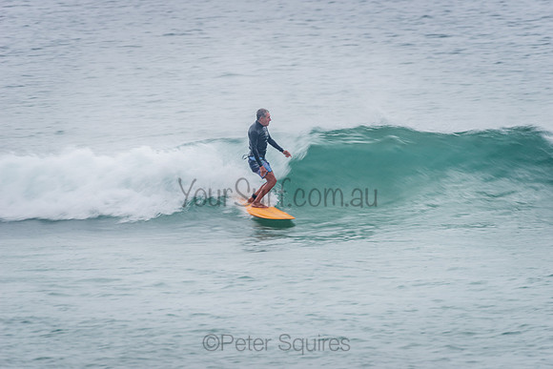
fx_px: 7682
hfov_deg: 4.1
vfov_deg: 2.8
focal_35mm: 500
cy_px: 184
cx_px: 276
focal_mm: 500
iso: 64
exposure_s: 1/30
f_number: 7.1
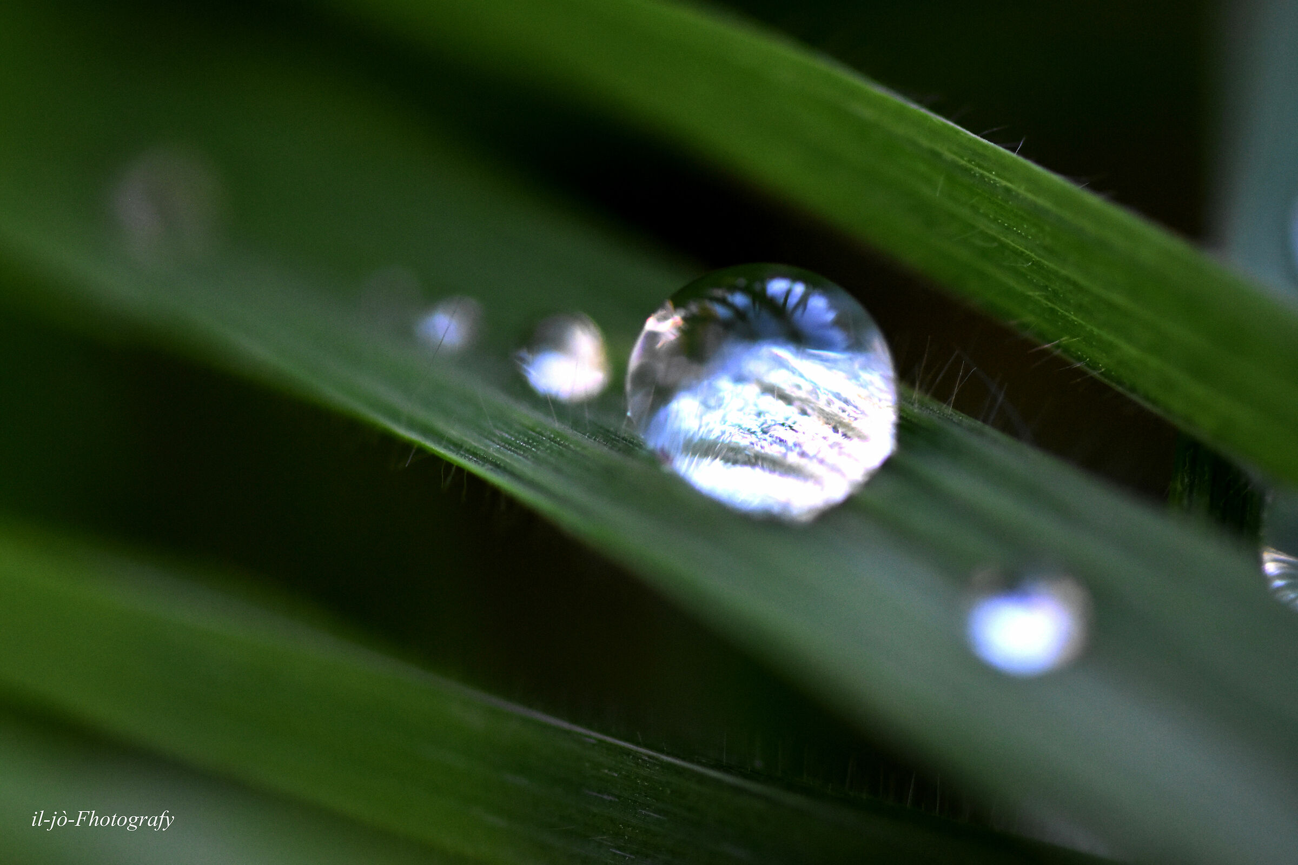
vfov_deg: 8.7
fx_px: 5678
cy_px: 432
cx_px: 649
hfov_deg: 13.0
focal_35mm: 158
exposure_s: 1/500
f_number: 5.6
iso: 2500
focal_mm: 105
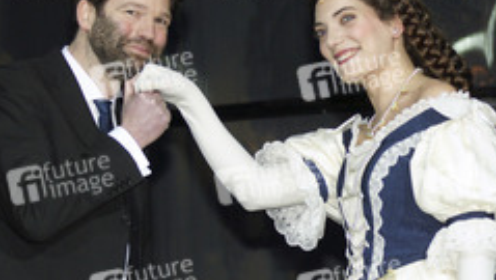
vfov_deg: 4.9
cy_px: 232
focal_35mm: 251
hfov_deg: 8.6
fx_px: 3304
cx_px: 295
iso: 800
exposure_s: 1/100
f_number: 5.6
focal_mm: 85
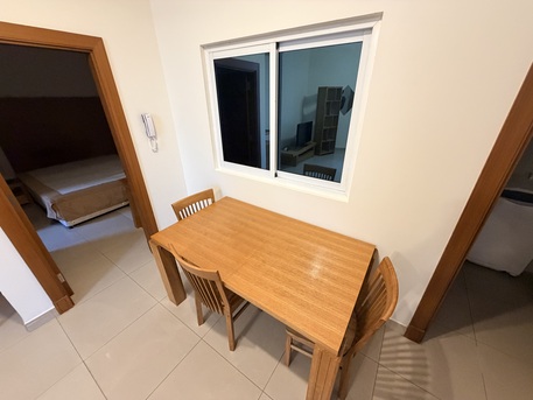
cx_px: 266
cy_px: 200
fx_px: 216
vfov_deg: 85.7
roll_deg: +1.0
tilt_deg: -25.2
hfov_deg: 102.0
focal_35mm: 14
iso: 400
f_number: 2.2
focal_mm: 2.22
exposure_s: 1/50
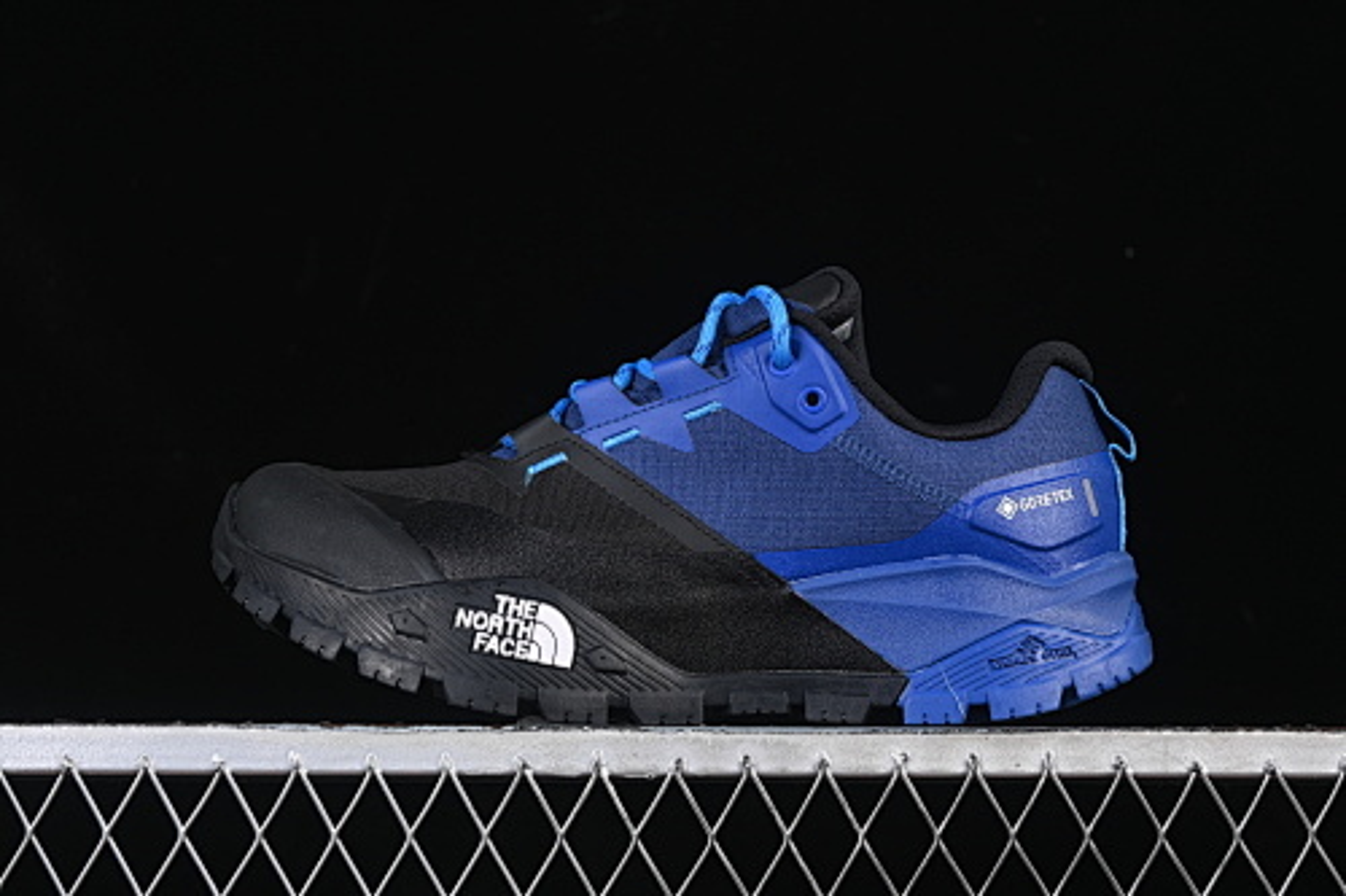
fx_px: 2803
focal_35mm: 75
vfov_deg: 18.2
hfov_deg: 27.0
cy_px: 448
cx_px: 673
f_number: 6.3
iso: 160
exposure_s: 1/60
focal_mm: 50
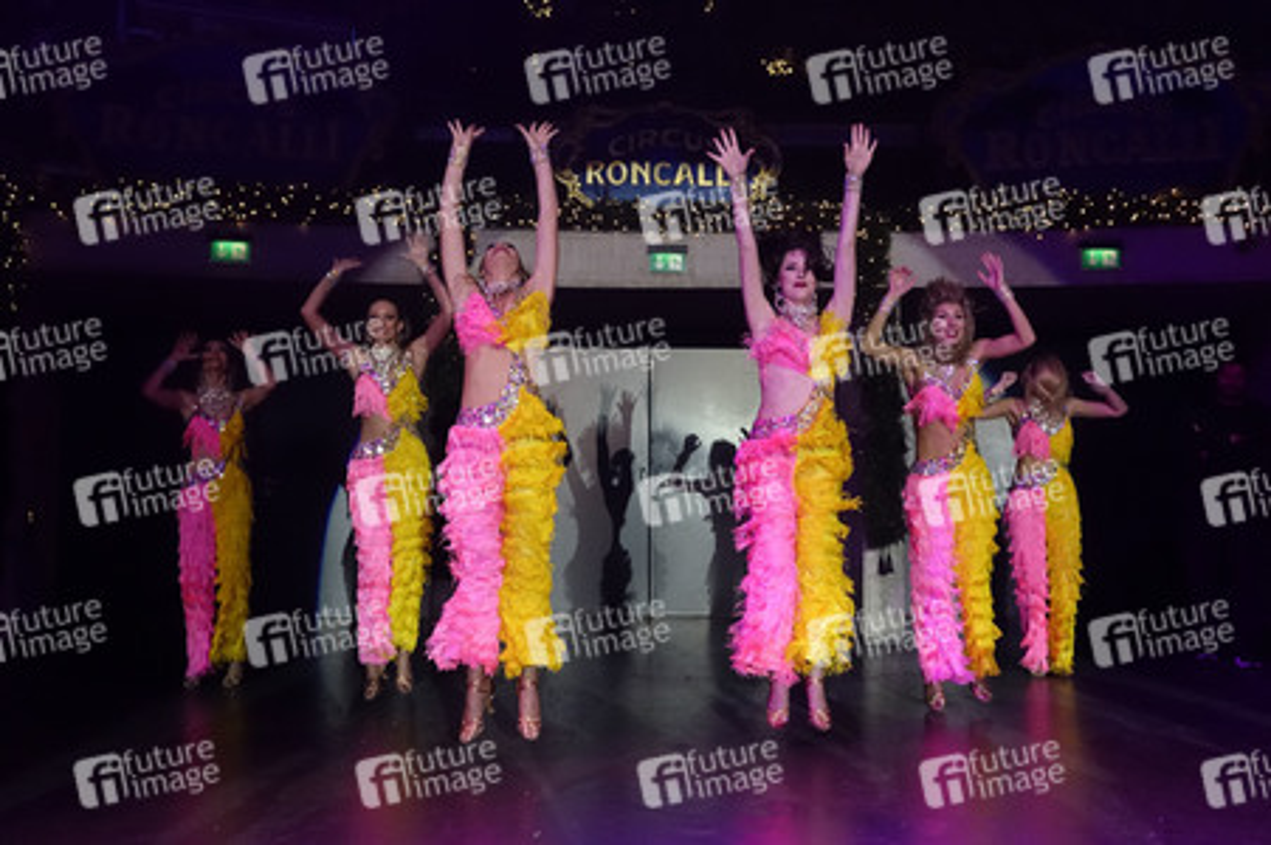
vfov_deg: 42.3
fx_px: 1094
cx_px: 636
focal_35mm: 31
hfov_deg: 60.3
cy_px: 422
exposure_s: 1/320
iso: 1600
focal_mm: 11.35
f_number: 2.8
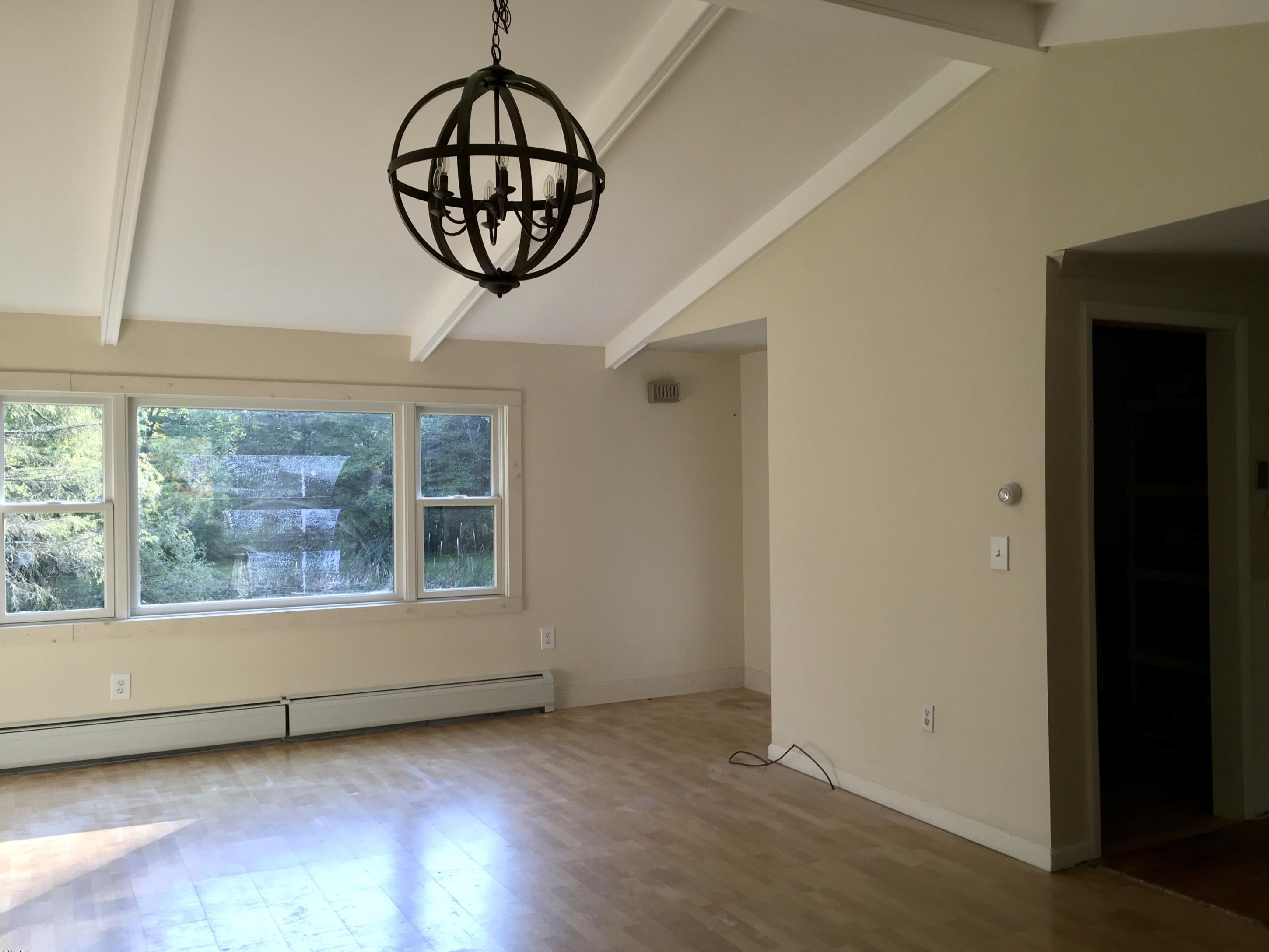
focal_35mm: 30
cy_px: 491
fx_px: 1100
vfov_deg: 46.8
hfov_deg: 60.0
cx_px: 649
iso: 25
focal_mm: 4.15
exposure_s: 1/60
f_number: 2.2
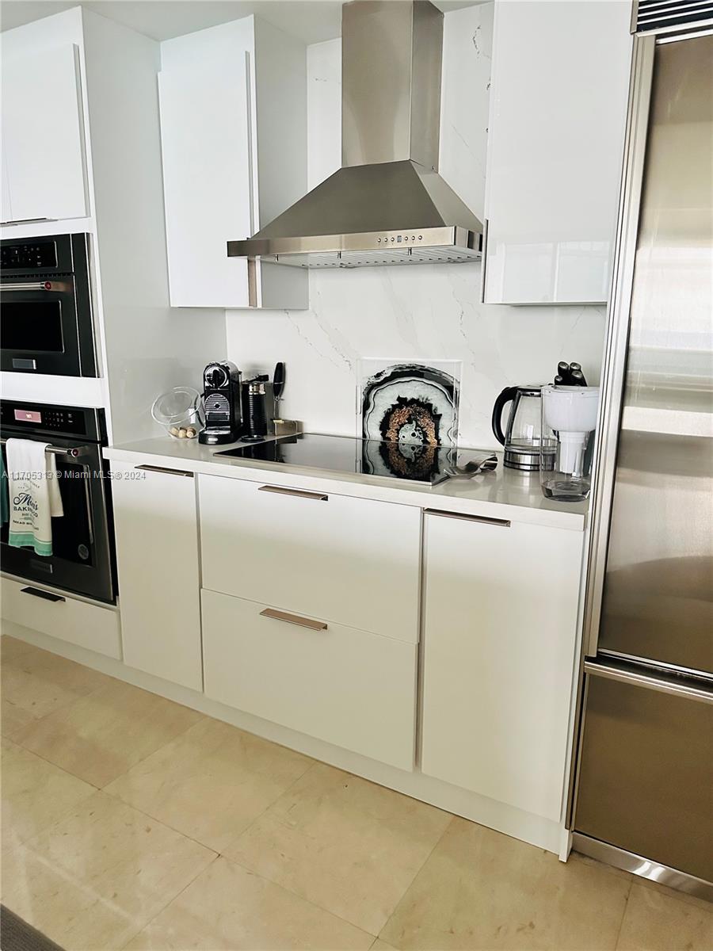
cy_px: 476
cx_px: 356
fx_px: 659
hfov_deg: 56.8
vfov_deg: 71.6
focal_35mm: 24
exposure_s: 1/45
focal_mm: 6.86
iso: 1000
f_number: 1.78
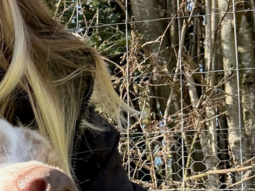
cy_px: 193
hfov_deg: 27.1
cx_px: 5
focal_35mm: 68
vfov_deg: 20.9
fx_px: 501
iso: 64
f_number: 1.9
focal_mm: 2.69
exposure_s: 1/244
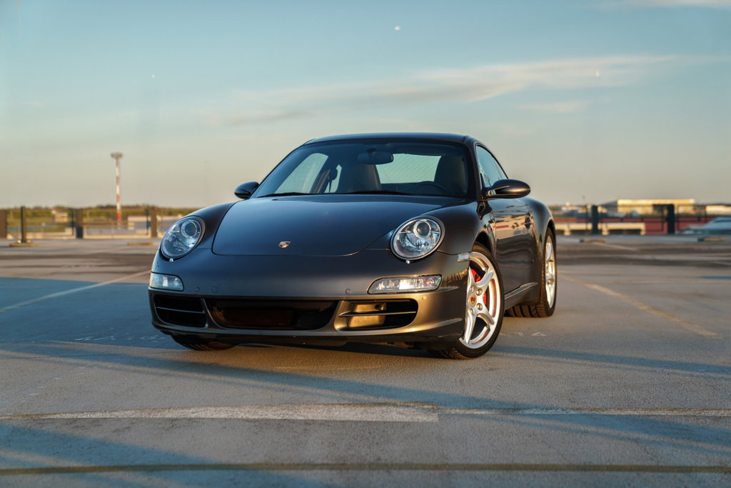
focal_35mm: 64
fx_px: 1300
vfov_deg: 21.2
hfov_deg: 31.4
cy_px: 244
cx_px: 366
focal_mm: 64
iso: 800
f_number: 2.8
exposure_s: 1/320
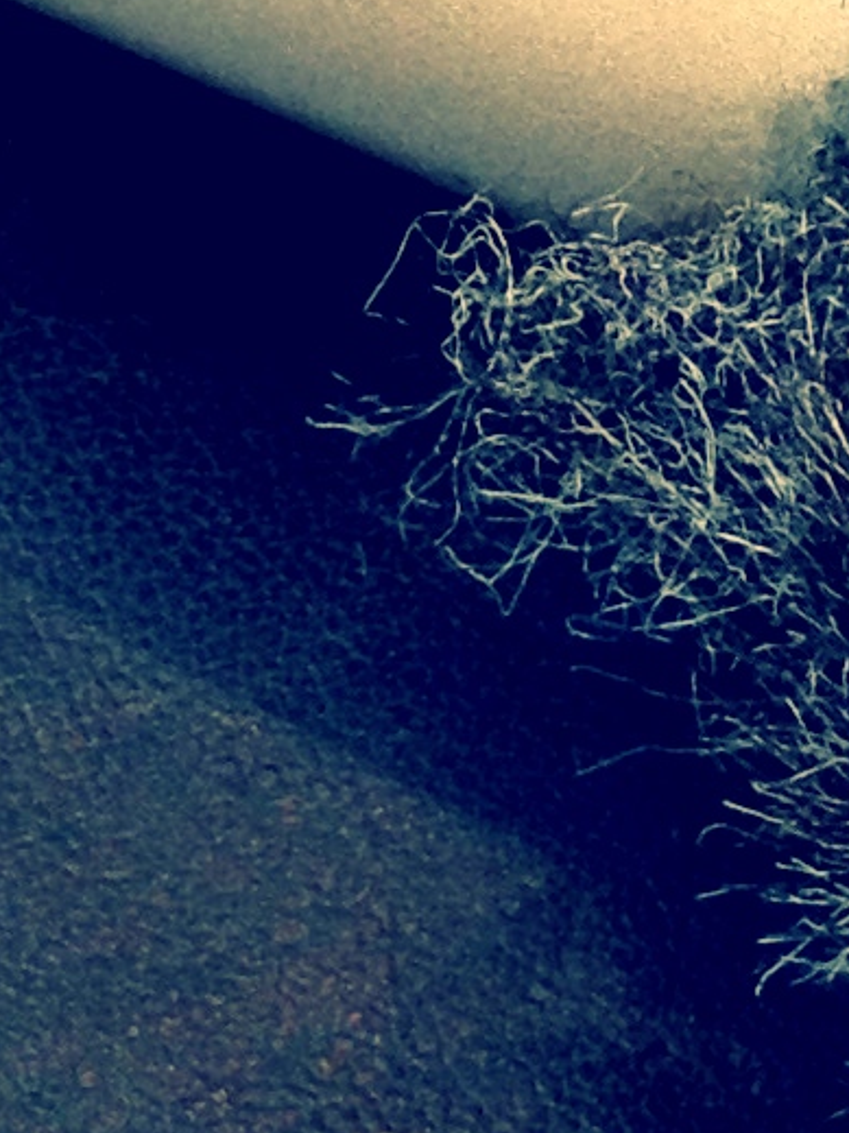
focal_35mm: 220
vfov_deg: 8.6
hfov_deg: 6.5
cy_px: -1083
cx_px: 1864
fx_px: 7197
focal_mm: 4.28
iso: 100
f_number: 2.4
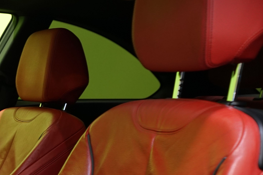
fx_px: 577
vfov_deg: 16.1
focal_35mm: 79
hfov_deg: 22.6
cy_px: 246
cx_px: -90
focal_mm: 28
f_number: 4.5
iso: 800
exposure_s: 1/15
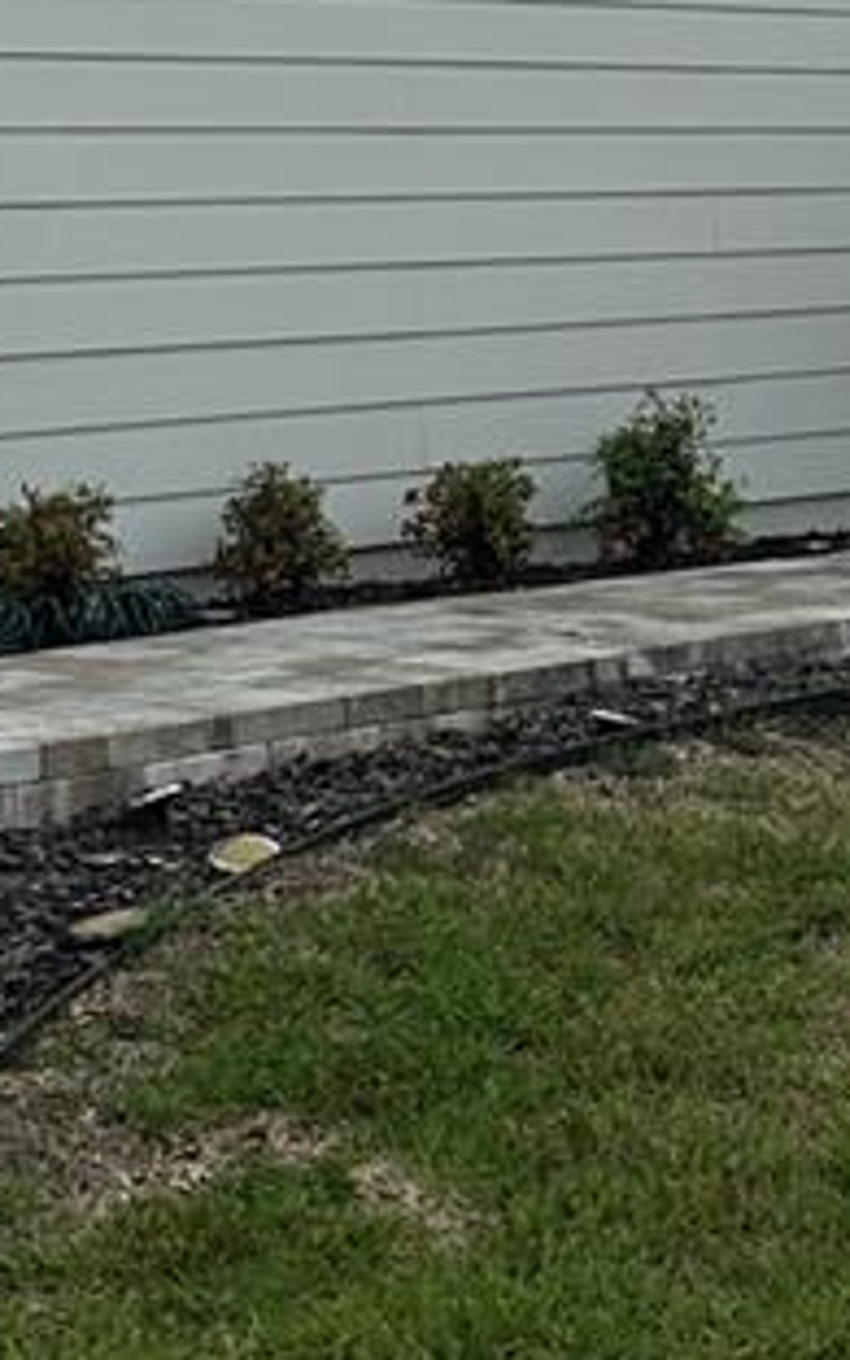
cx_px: 292
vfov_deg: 19.9
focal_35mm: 98
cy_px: -270
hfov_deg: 13.3
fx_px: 3632
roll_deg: +1.2
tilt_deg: +7.9
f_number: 1.78
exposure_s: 1/9709
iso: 80
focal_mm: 6.86
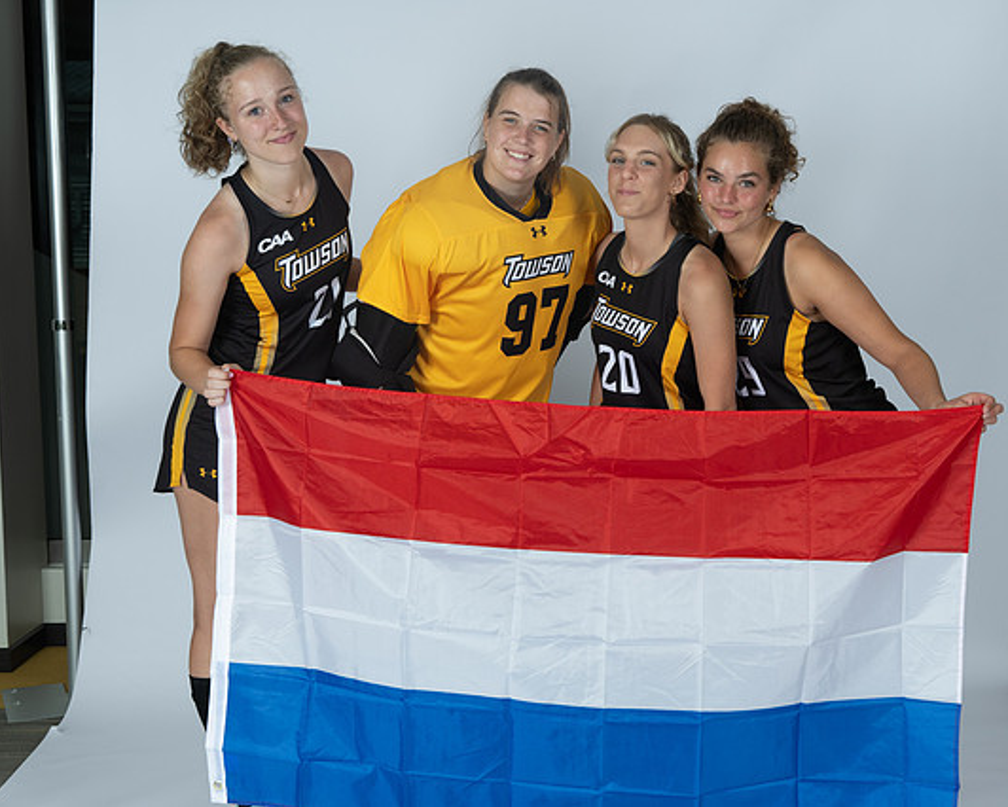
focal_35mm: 59
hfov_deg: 31.6
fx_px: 1761
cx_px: 689
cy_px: 381
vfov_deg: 25.8
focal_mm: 44
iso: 160
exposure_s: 1/200
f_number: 10
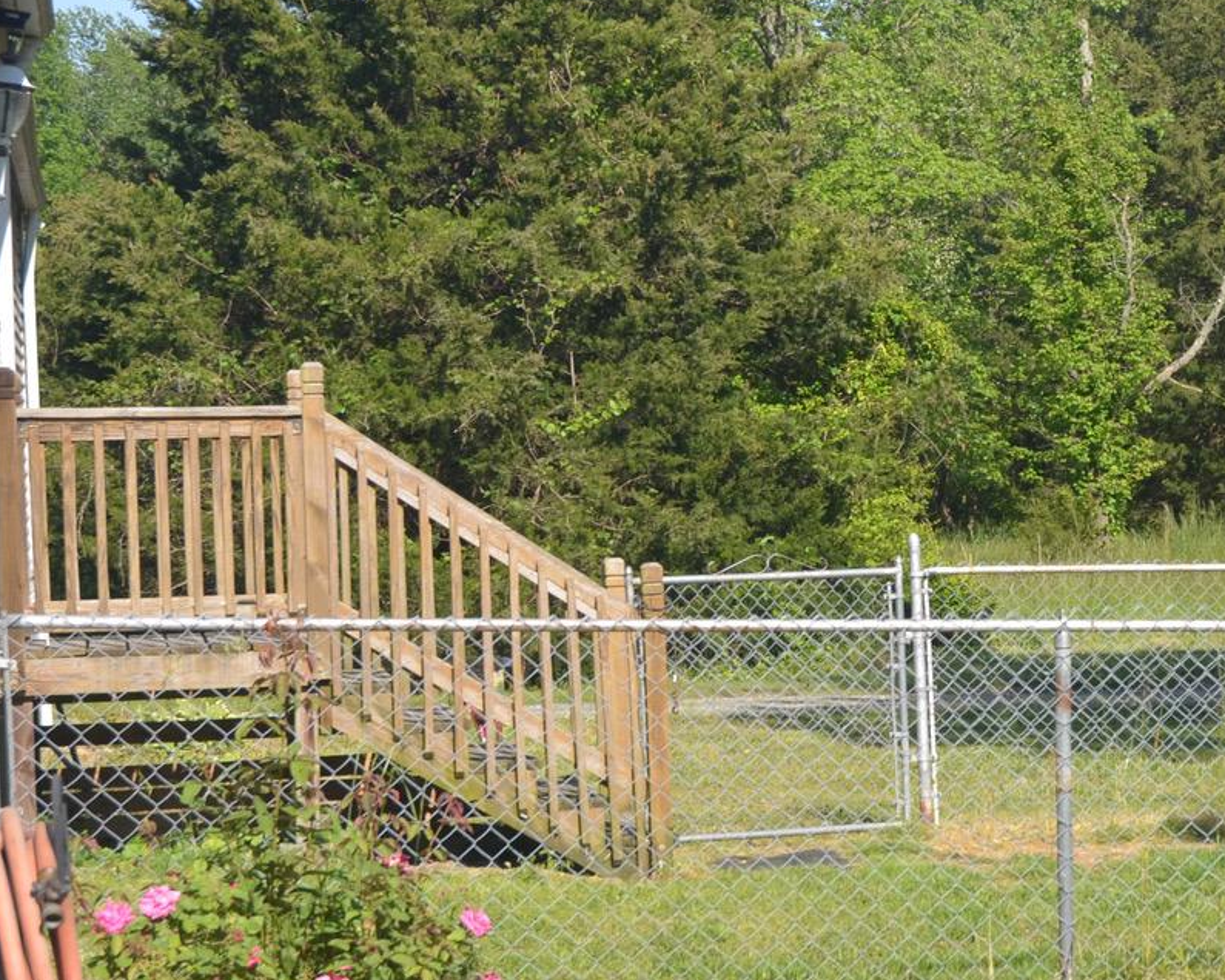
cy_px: 507
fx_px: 4068
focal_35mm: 112
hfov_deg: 16.7
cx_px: 1290
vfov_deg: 13.7
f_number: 6.3
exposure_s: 1/200
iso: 200
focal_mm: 31
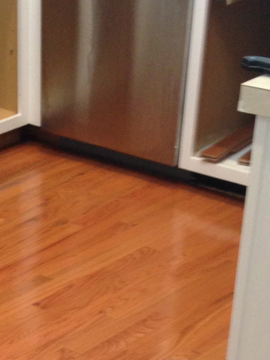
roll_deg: -0.5
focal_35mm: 106
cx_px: -7
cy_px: 461
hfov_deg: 13.7
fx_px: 1102
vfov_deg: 17.5
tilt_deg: -31.9
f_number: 2.4
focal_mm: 4.12
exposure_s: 1/20
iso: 125
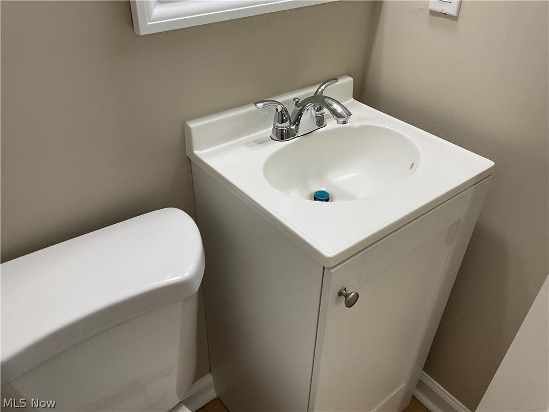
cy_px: 206
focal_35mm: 29
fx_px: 460
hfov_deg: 61.7
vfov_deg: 48.2
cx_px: 274
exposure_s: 1/120
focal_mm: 3
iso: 64
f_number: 1.8
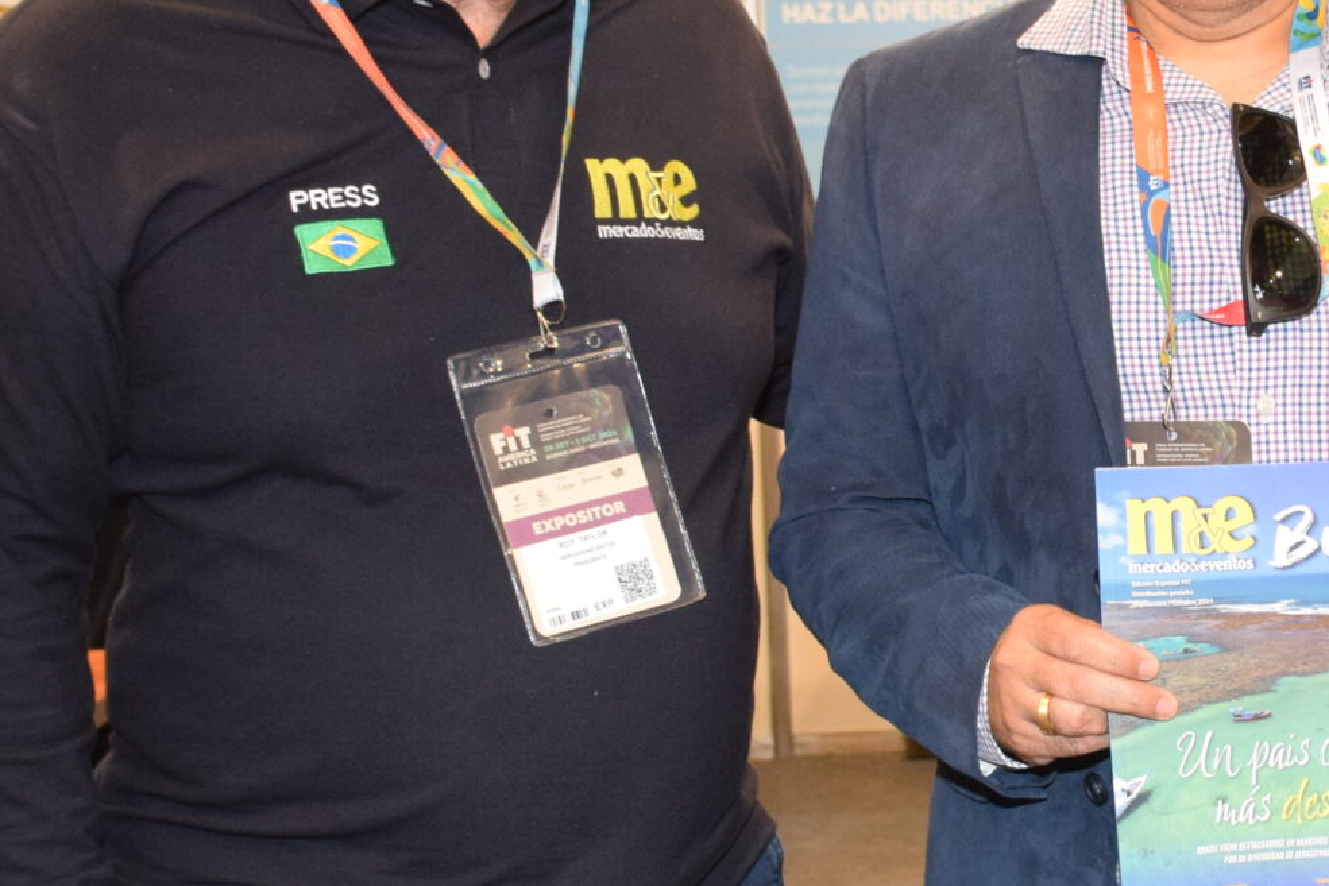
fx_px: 2880
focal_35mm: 78
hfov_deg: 25.1
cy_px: 428
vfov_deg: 17.5
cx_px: 1240
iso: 1400
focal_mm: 20
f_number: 3.5
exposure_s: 1/60
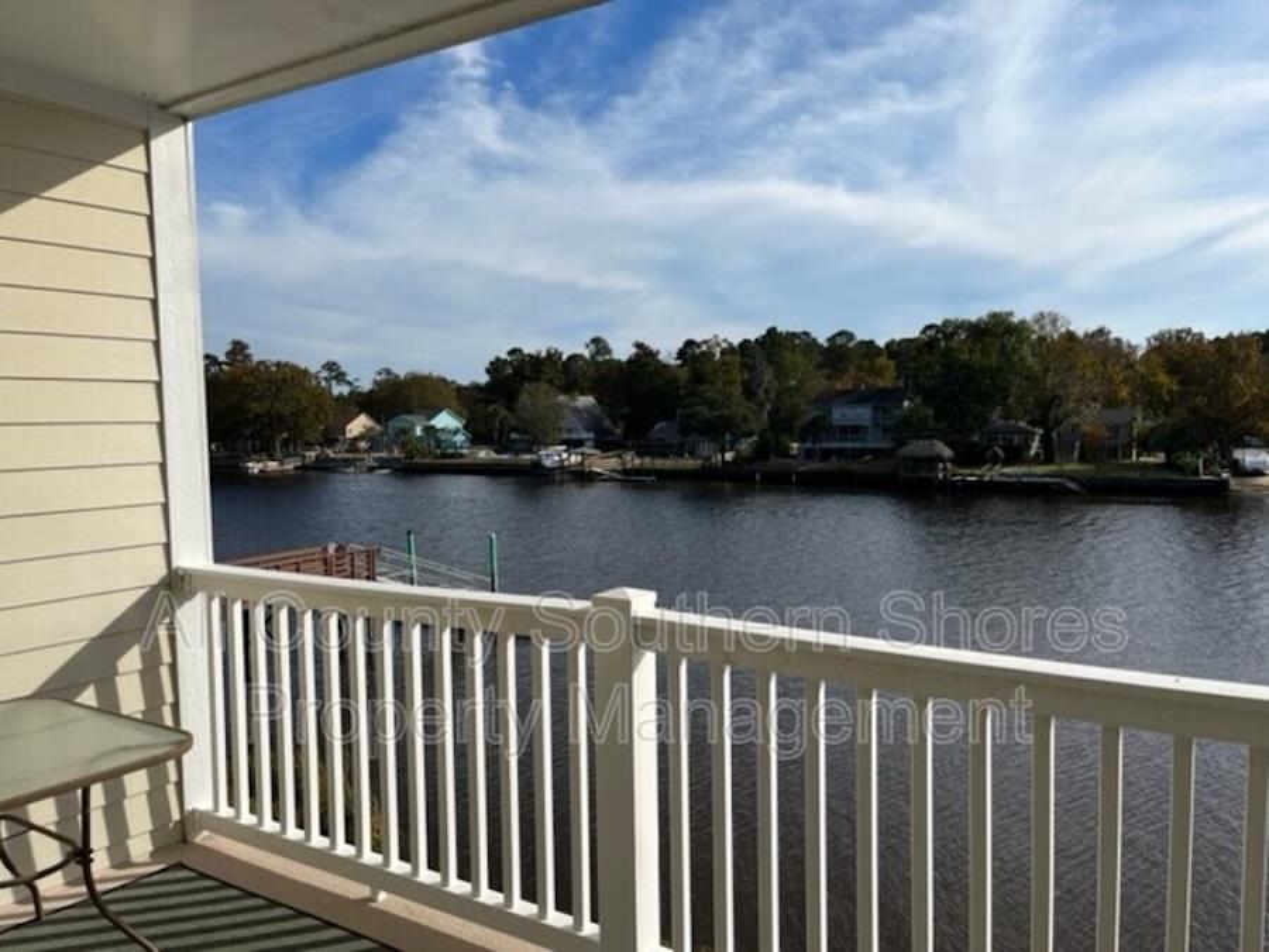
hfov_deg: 67.3
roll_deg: +1.3
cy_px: 476
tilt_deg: -3.8
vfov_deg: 53.1
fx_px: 953
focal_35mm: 26
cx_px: 634
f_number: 1.6
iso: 50
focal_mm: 5.1
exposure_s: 1/5319
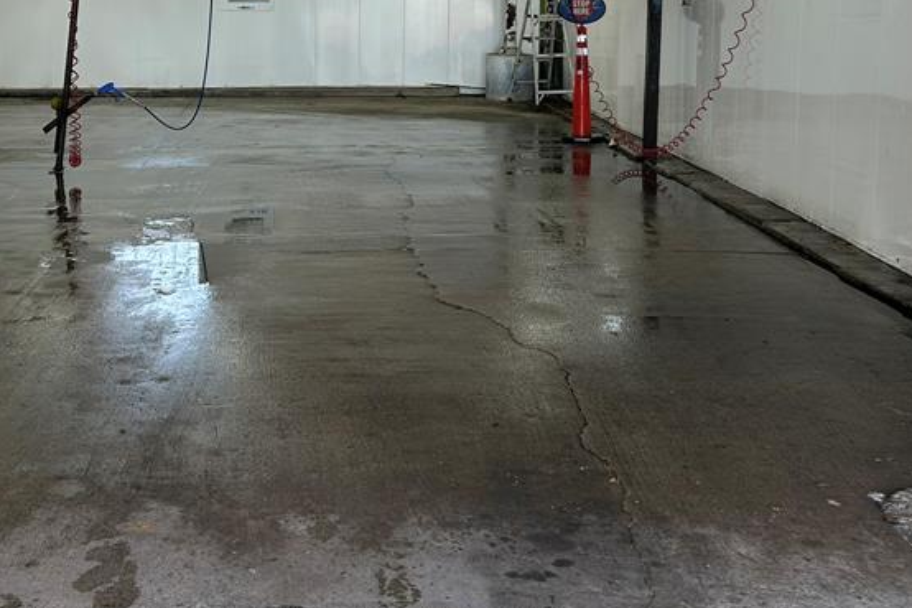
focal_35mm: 50
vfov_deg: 25.9
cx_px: 328
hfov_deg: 39.3
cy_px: 40
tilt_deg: -2.3
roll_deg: +0.9
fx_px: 1266
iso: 32
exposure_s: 1/143
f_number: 1.5
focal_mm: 5.7
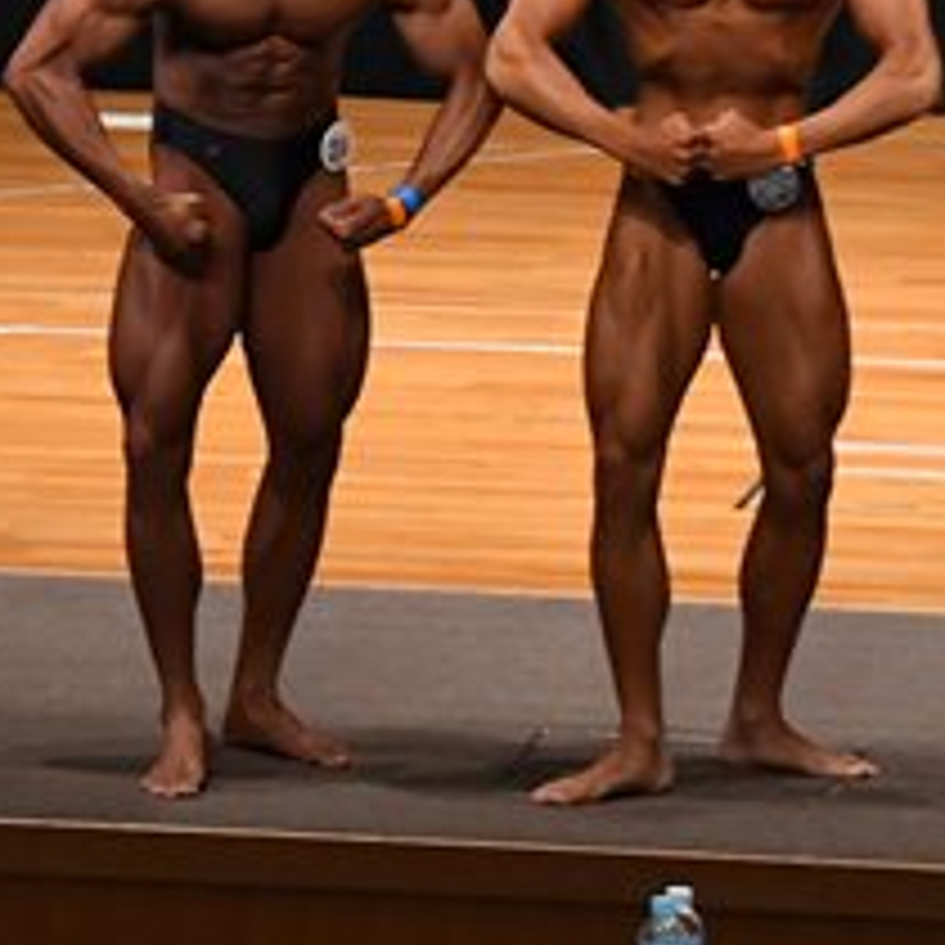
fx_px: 13096
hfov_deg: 4.1
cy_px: 45
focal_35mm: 424
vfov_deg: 4.1
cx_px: -11
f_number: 5.6
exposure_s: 1/400
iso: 4000
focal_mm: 90
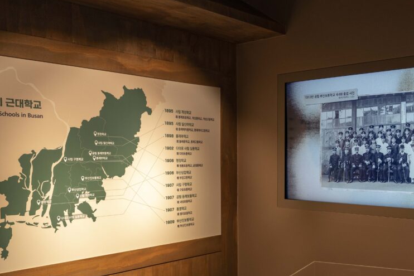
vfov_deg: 33.1
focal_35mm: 40
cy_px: 186
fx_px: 460
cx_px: 258
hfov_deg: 48.0
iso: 1600
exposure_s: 1/160
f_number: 4.5
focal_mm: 29
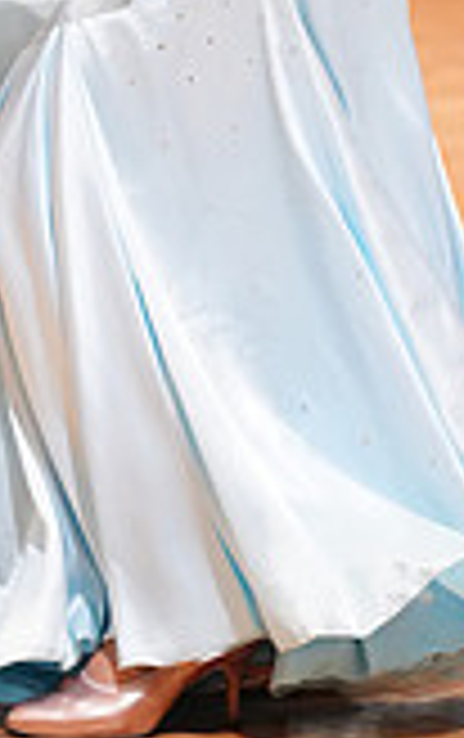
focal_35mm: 371
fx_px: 7480
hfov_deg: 3.5
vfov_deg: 5.6
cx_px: -2
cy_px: -446
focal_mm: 103
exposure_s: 1/320
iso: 4000
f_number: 2.8
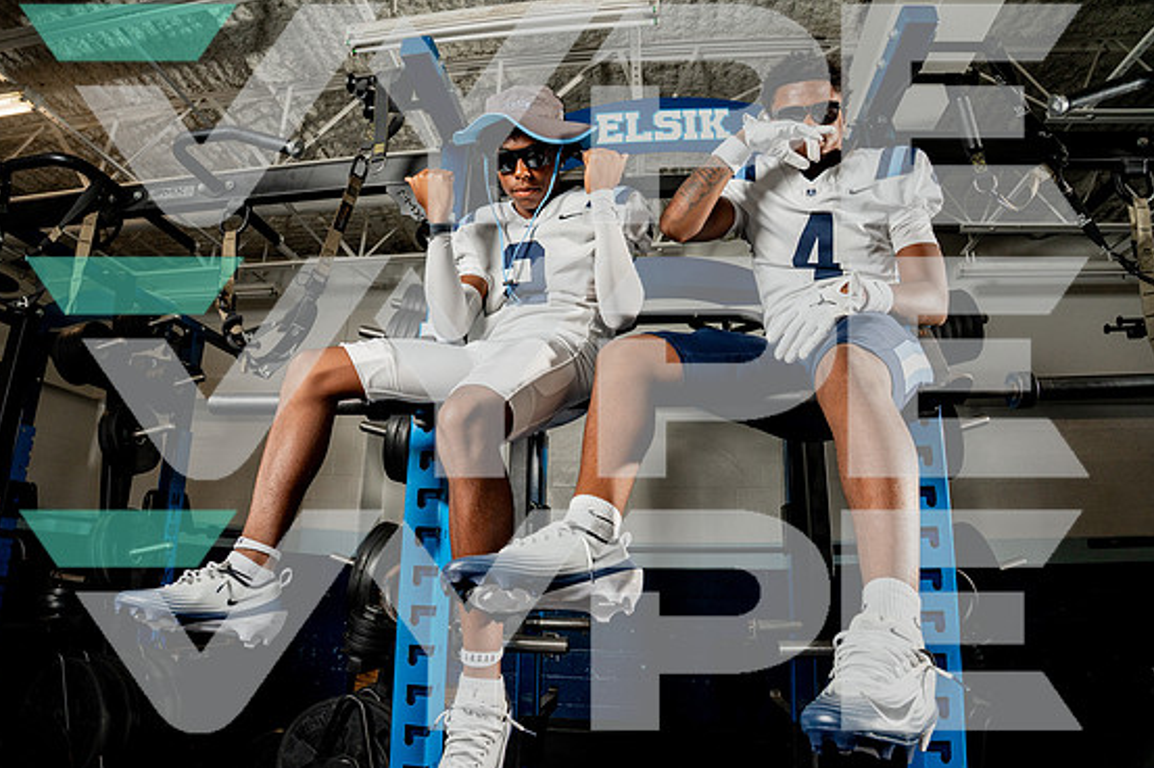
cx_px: 557
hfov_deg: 81.2
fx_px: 673
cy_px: 368
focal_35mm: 21
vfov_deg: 59.4
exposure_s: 1/200
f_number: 7.1
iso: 500
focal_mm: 20
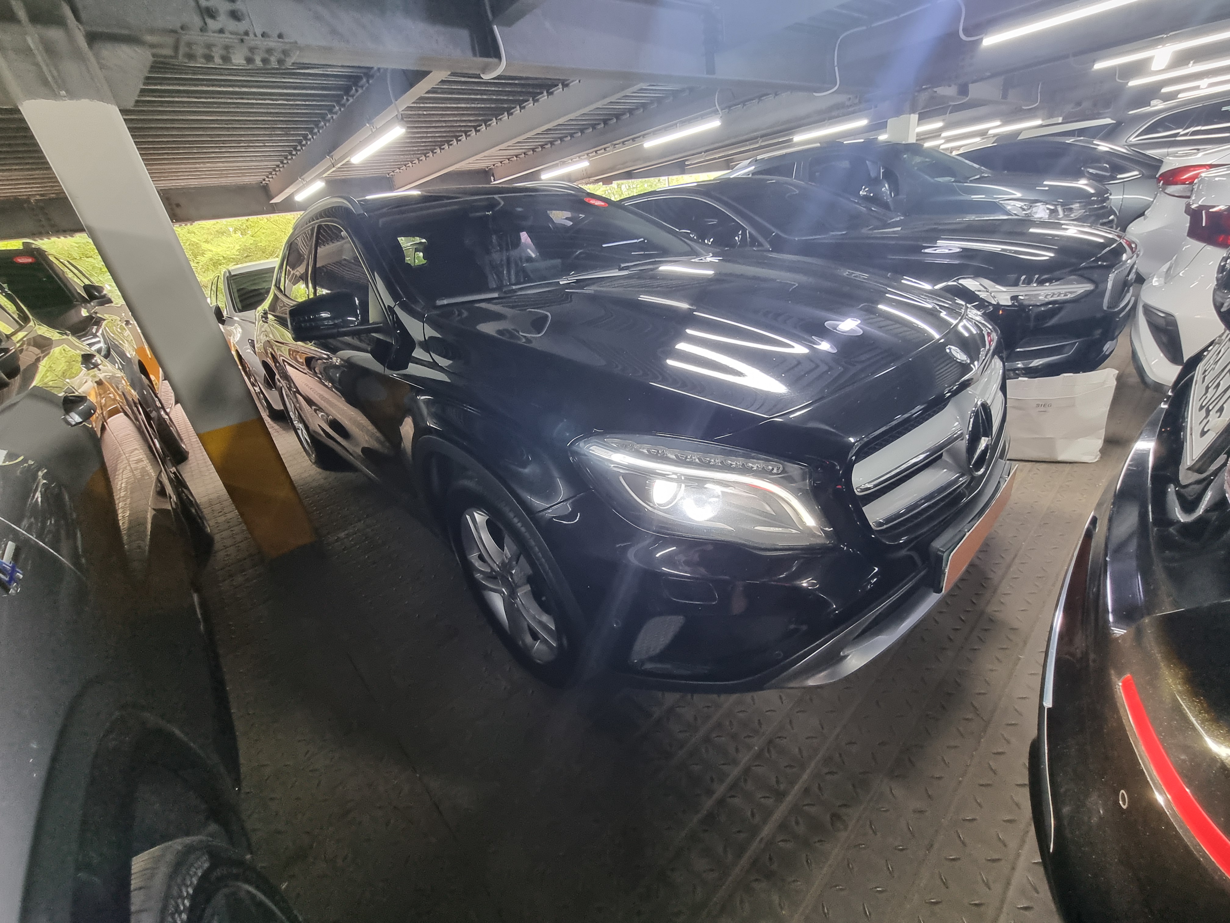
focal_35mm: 13
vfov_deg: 89.9
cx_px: 615
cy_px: 462
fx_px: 462
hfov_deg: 106.2
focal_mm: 2.2
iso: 320
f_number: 2.2
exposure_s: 1/40
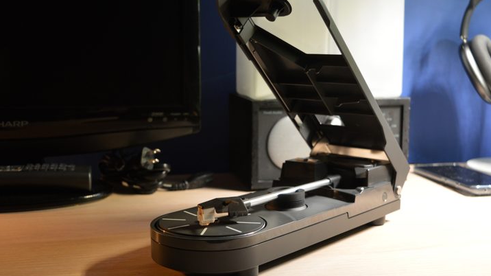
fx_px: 514
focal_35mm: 40
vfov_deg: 30.0
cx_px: 246
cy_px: 137
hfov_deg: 51.0
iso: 400
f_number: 4
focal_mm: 25
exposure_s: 1/25
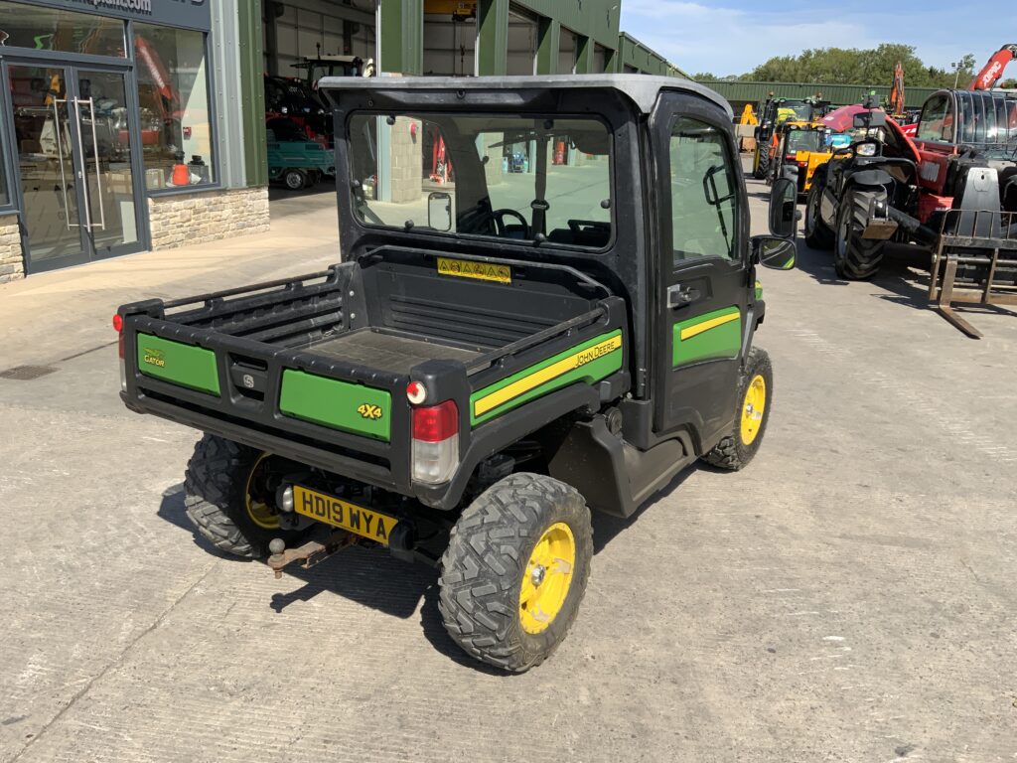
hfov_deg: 61.7
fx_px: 852
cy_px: 382
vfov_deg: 48.2
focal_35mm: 29
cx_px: 508
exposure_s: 1/1577
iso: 16
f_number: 1.8
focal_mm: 3
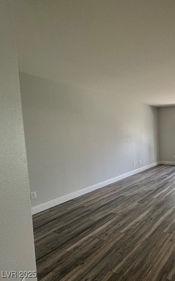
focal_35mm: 20
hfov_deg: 46.1
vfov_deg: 85.1
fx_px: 153
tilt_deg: -3.8
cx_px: 188
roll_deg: +1.1
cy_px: 140
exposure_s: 1/120
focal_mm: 2.22
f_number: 2.2
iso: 200
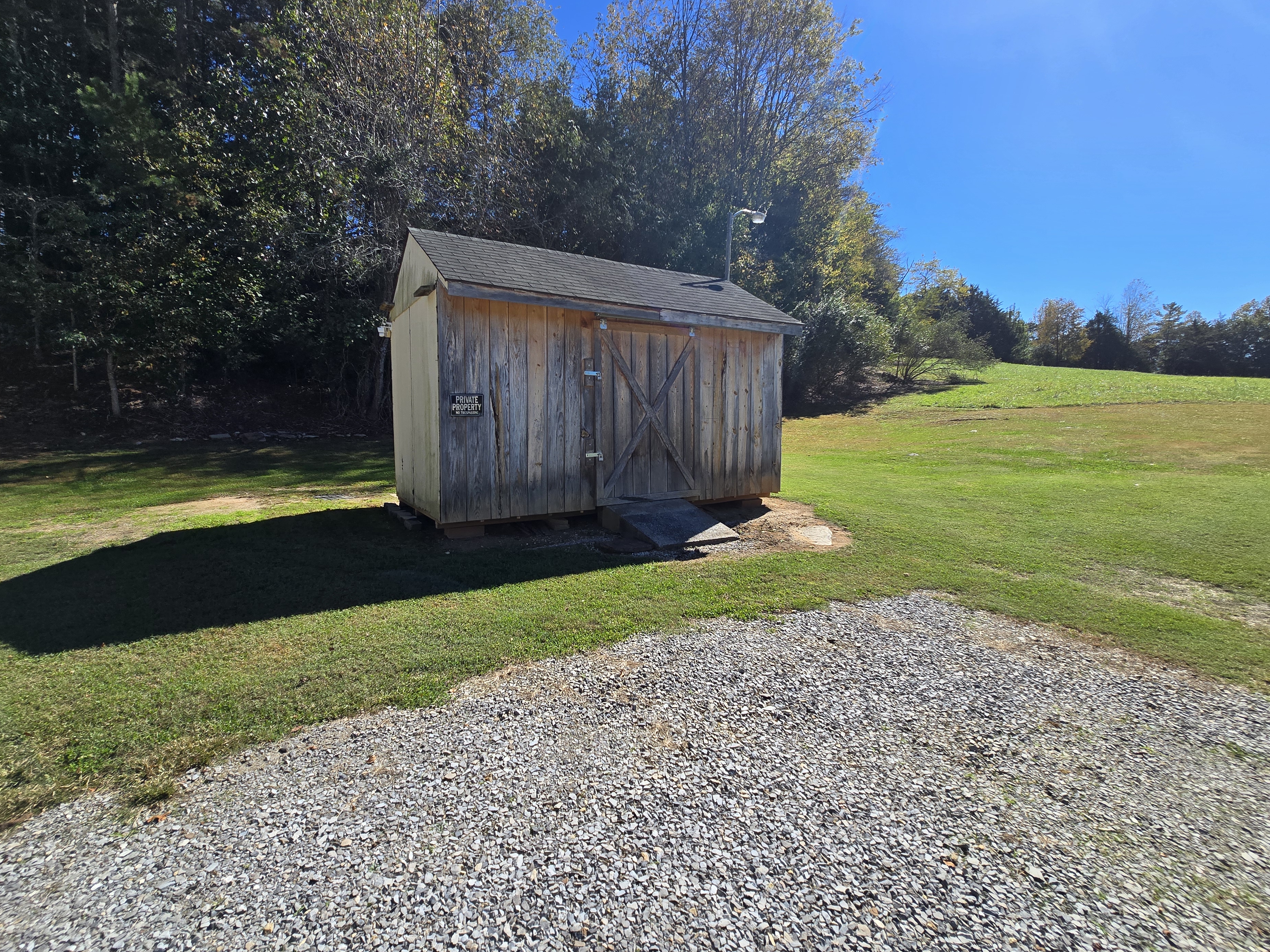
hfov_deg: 102.0
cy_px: 454
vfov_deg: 85.6
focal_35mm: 14
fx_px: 514
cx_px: 603
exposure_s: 1/1714
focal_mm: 2.2
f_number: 2.2
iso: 50
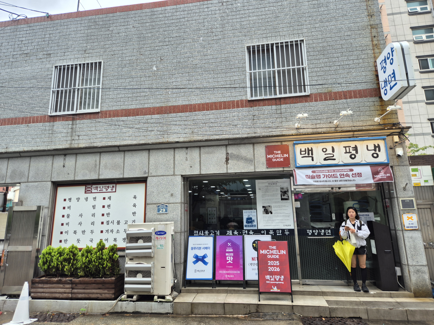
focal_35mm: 23
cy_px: 162
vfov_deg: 58.9
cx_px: 217
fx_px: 288
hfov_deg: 73.9
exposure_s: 1/288
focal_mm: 5.4
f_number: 1.8
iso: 25
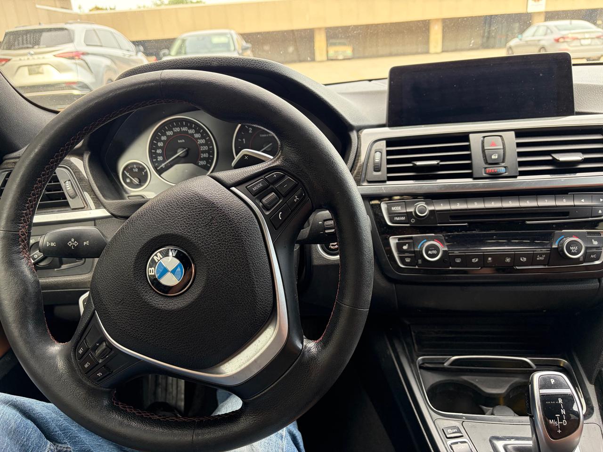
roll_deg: +4.5
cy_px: 226
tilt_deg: -20.9
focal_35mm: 26
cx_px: 302
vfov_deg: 53.1
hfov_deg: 67.3
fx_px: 453
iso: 125
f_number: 1.6
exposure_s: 1/133
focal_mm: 5.96
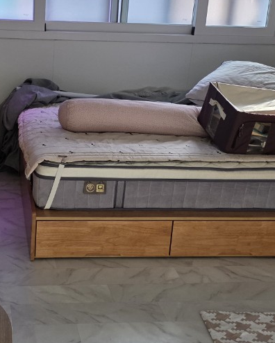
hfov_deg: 25.7
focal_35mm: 58
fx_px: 590
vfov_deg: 32.5
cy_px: 158
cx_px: 51
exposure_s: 1/120
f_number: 1.7
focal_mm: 6.25
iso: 125
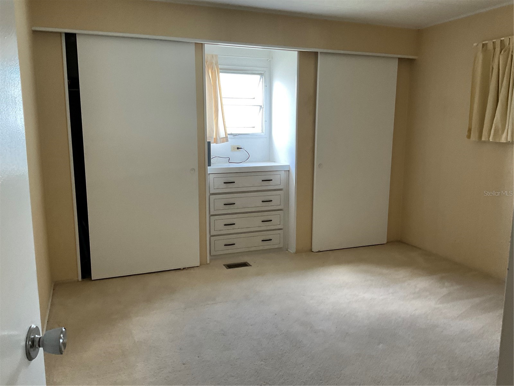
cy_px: 193
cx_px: 257
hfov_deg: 61.7
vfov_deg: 48.2
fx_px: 431
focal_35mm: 29
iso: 160
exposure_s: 1/60
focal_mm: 3
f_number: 1.8
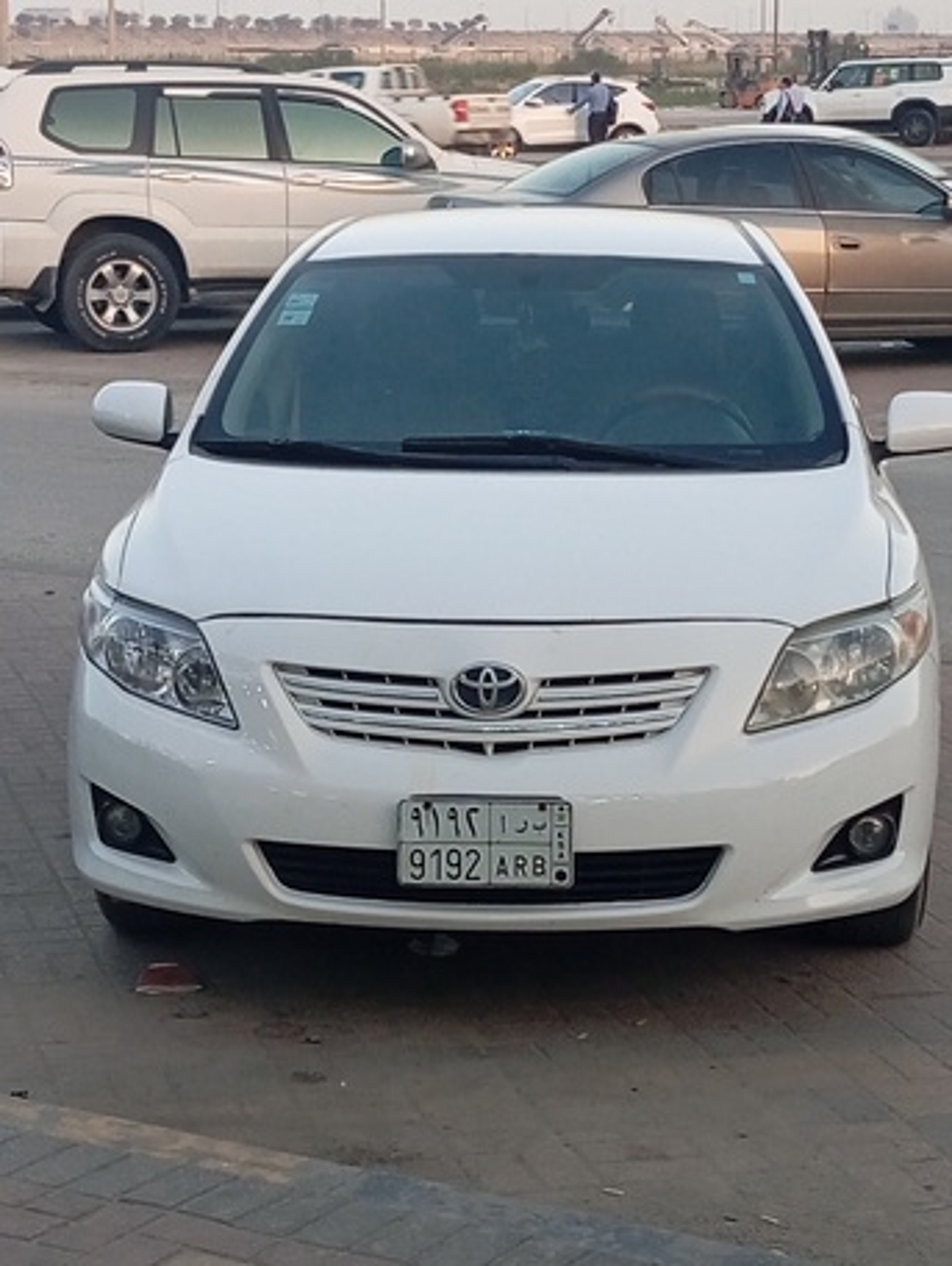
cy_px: 633
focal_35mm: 83
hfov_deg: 17.8
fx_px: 3038
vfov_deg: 23.5
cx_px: 476
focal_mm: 4.22
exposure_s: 1/120
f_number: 1.8
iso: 337
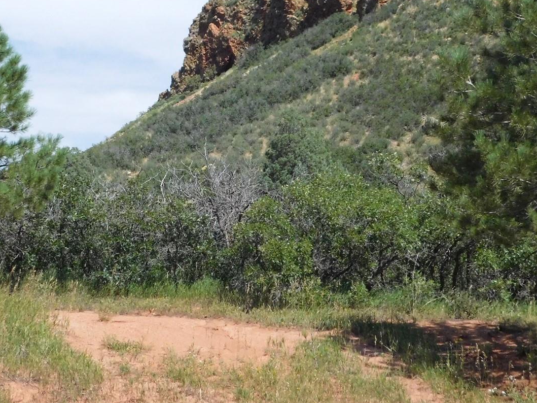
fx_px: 1055
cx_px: 168
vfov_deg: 21.5
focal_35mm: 68
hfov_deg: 28.3
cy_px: 119
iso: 800
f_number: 7.4
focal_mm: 8
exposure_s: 1/1500
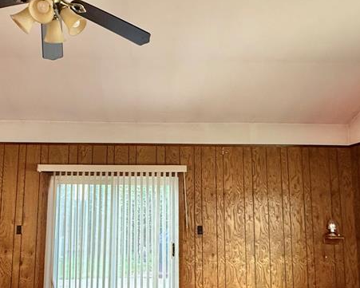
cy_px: 162
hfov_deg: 56.9
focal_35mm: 31
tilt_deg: +6.7
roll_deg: -0.9
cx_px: 153
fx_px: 330
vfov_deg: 47.0
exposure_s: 1/60
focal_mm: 2.22
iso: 250
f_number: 2.2
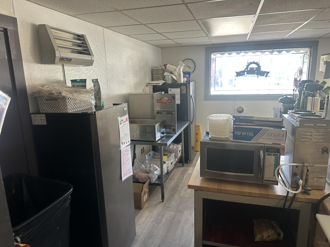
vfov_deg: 56.8
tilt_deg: -9.0
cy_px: 124
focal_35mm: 24
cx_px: 165
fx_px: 229
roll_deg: +1.3
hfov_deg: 71.6
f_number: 1.78
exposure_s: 1/60
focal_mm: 6.86
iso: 125
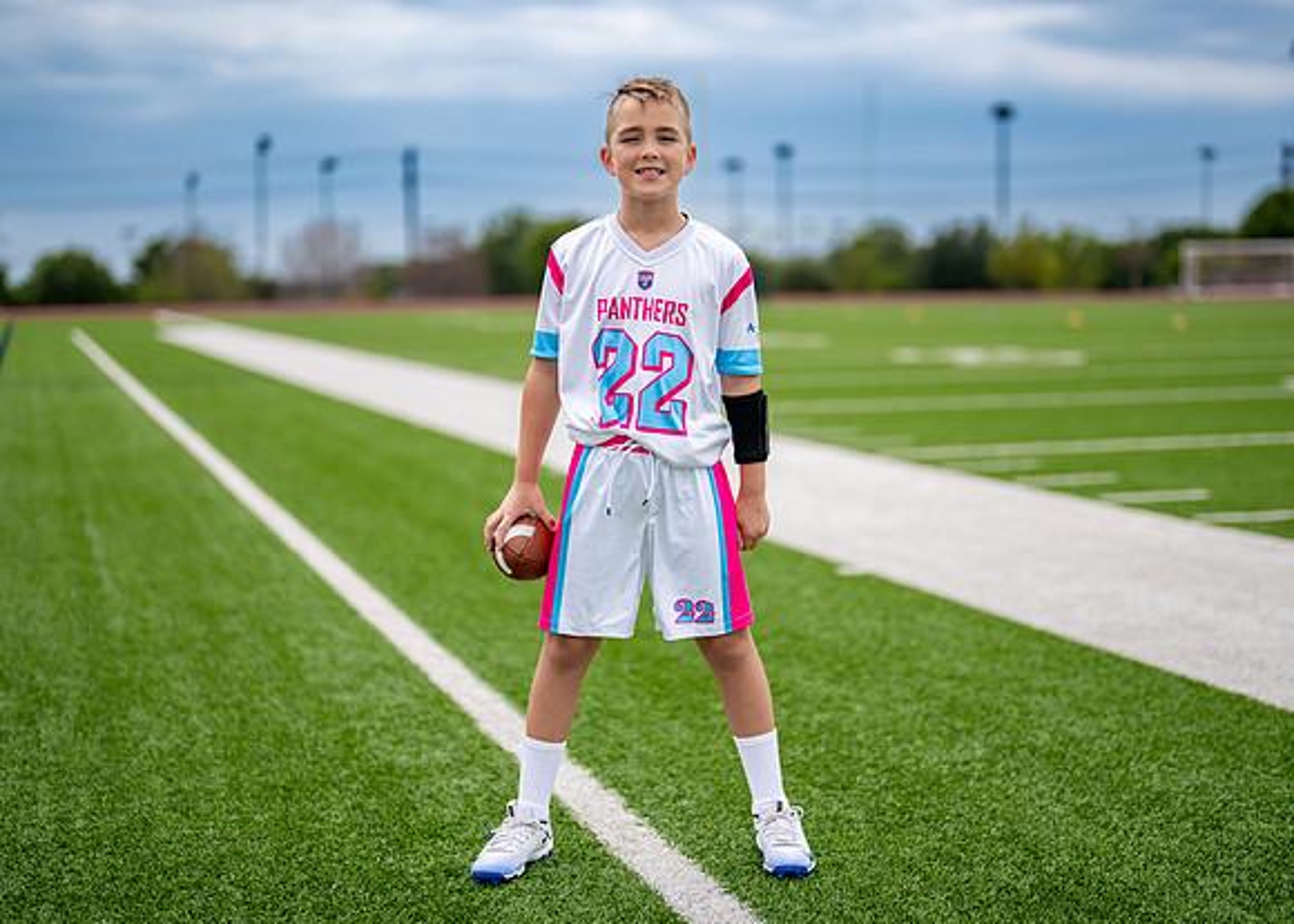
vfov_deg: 24.1
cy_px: 469
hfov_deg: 33.2
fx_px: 2168
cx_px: 675
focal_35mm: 59
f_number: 1.2
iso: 100
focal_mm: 50
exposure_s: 1/12800
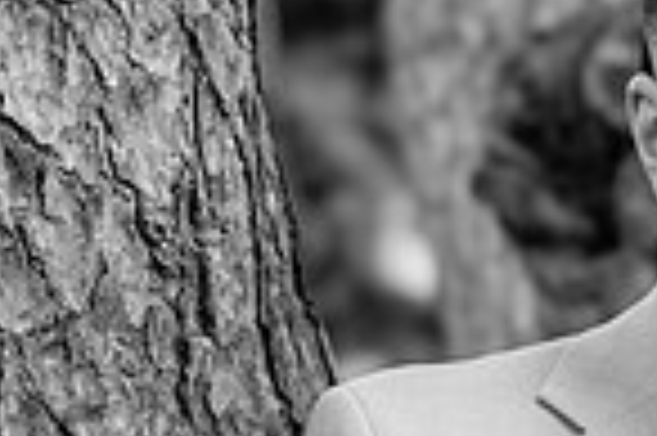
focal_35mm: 139
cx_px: 729
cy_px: 564
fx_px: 2534
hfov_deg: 14.4
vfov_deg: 9.7
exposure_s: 1/800
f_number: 2
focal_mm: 35
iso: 200
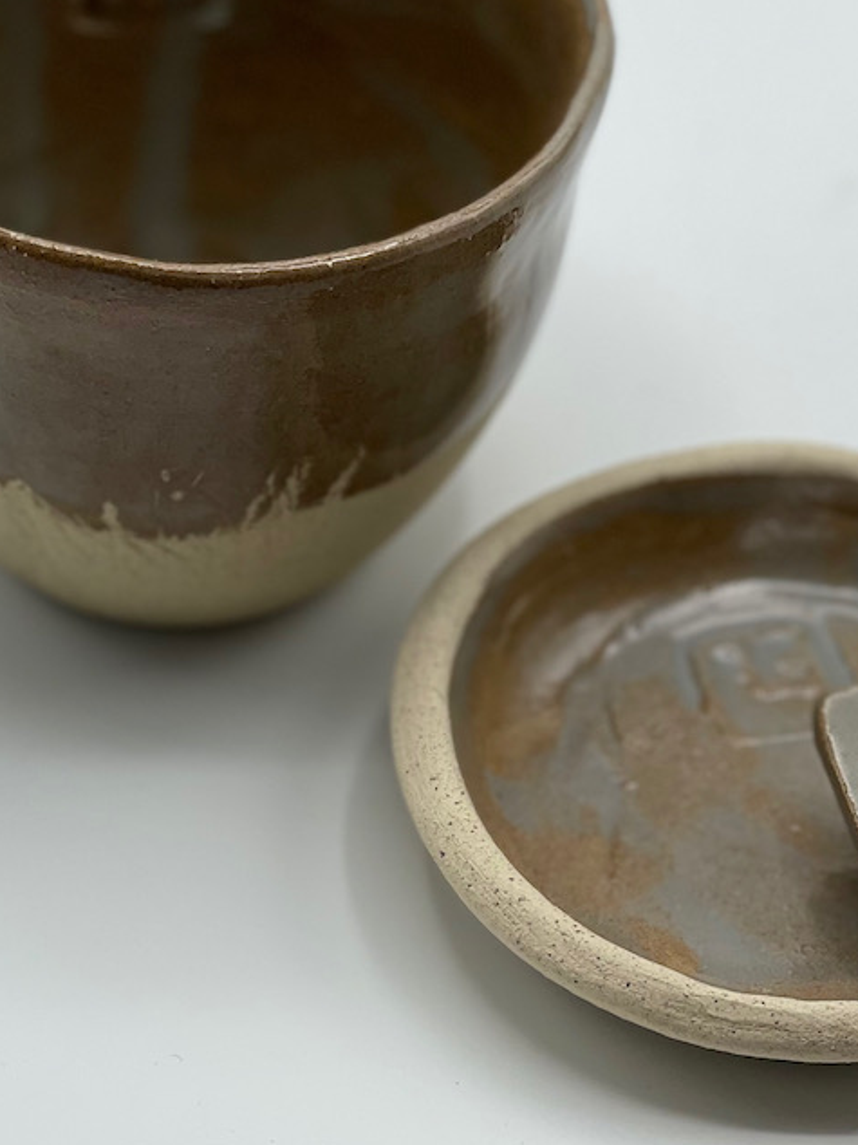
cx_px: 466
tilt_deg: -45.0
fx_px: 4564
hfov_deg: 10.7
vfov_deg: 14.3
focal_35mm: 138
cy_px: 666
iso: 20
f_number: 2.2
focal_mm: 7.5
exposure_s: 1/316
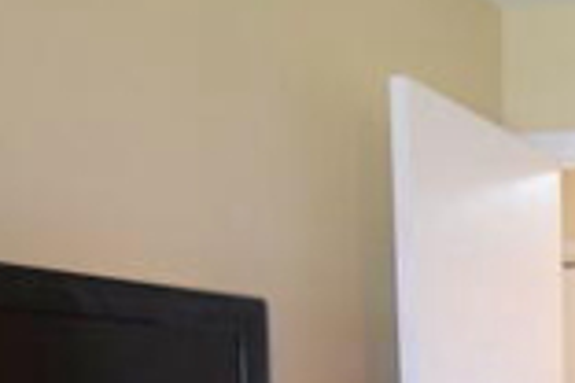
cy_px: 545
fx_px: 1150
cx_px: 861
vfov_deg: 17.4
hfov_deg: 22.9
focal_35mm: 72
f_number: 3.5
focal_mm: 10
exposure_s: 1/60
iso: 1000
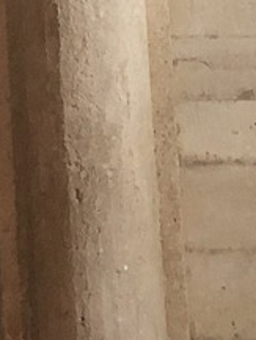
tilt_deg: +12.0
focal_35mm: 206
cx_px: -426
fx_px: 2029
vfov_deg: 8.8
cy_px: -426
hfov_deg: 6.7
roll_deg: +0.6
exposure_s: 1/4
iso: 100
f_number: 1.8
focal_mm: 4
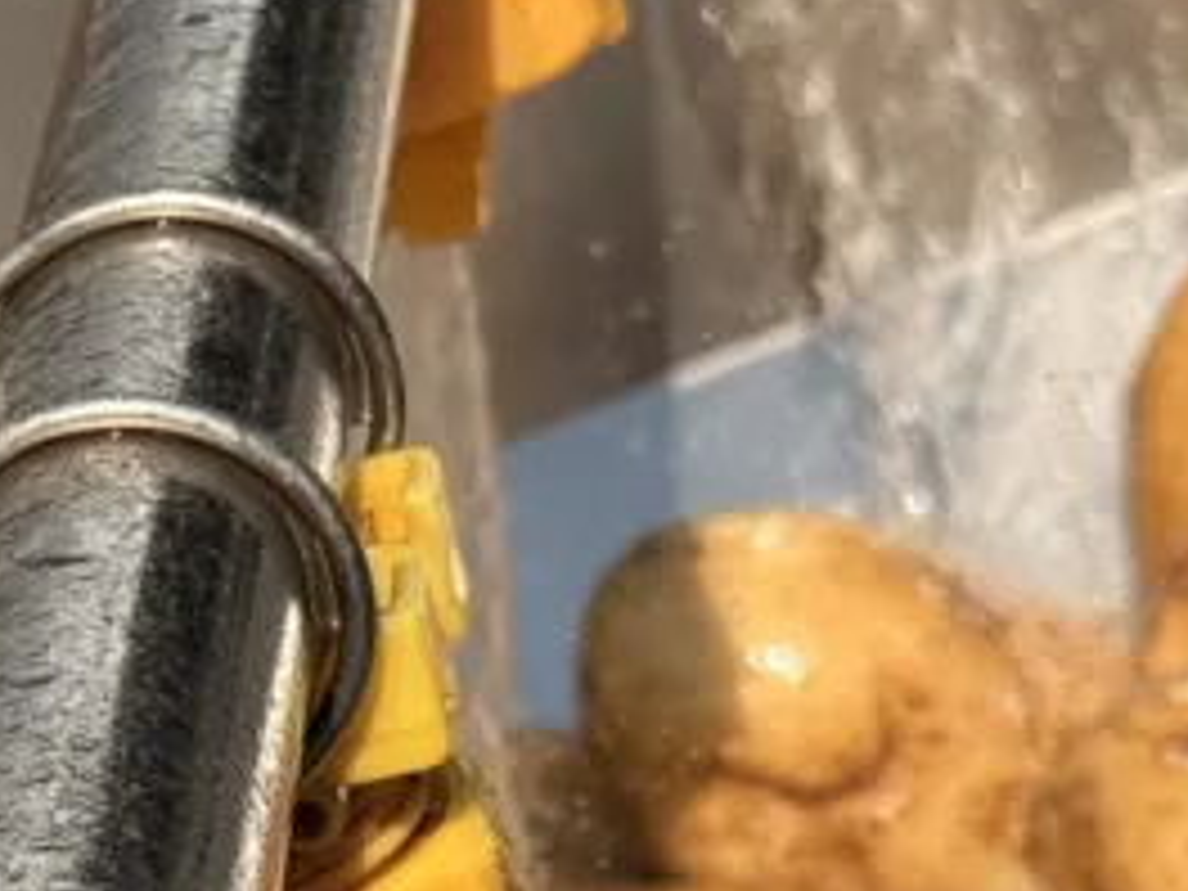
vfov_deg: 7.8
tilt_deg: -34.6
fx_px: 6383
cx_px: -814
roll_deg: -4.8
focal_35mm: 186
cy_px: 1485
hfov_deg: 10.1
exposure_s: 1/5587
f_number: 1.78
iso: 64
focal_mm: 6.76
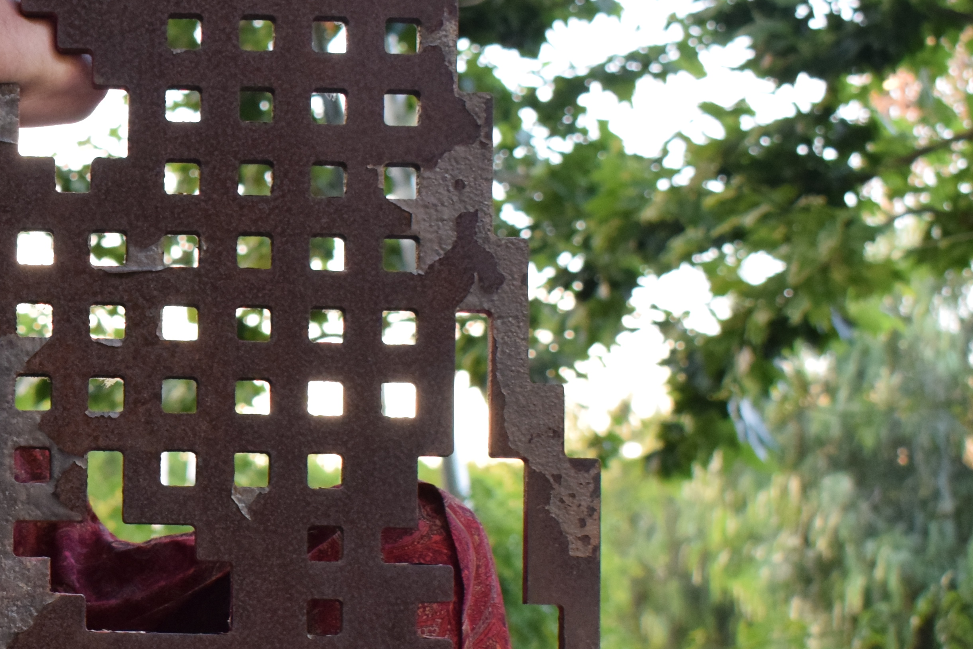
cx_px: -149
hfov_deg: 15.8
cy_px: 550
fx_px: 3378
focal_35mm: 125
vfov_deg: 10.9
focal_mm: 34
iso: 1000
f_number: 6.3
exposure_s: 1/60
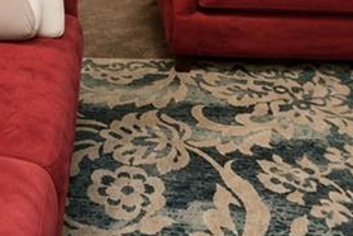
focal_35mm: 55
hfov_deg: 35.0
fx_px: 539
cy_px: -167
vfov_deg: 19.5
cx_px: 65
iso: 2000
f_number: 8
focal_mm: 10
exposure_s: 1/60
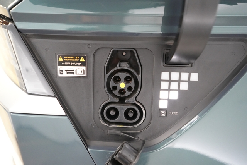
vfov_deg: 46.4
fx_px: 192
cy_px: 82
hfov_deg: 65.5
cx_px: 124
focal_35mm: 28
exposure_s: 1/250
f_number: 2.8
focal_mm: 28
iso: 6400
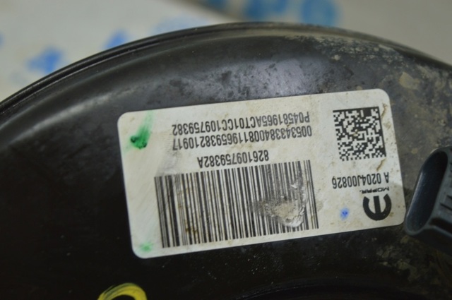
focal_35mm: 82
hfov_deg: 24.6
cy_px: 150
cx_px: 226
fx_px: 1035
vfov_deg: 16.5
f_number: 5.6
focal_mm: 55
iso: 400
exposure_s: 1/40
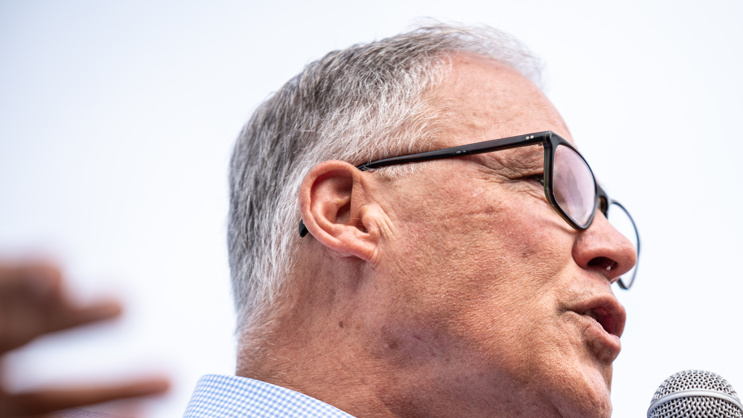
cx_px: 474
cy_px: 319
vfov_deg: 5.4
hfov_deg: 9.7
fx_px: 4393
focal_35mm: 223
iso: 100
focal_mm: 160
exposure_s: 1/800
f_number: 2.8
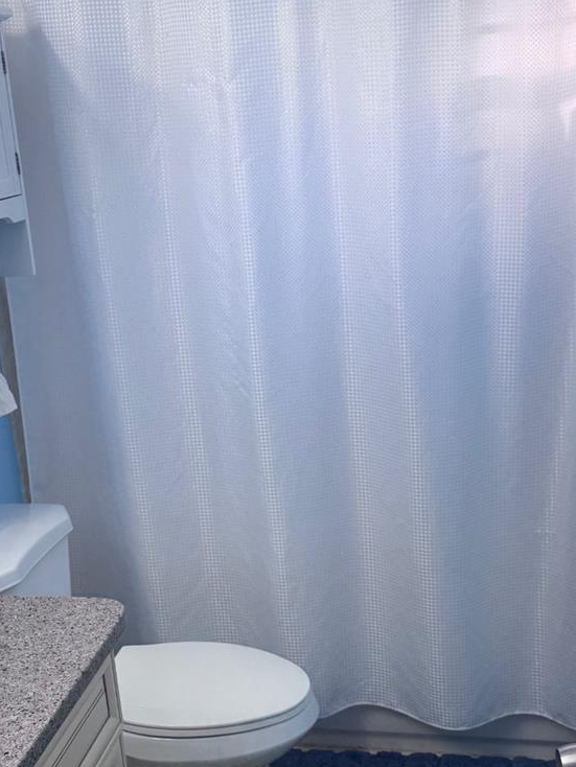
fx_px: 1086
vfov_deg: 38.8
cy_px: 456
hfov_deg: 29.6
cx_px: 234
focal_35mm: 49
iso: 64
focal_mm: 6.76
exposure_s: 1/120
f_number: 1.78
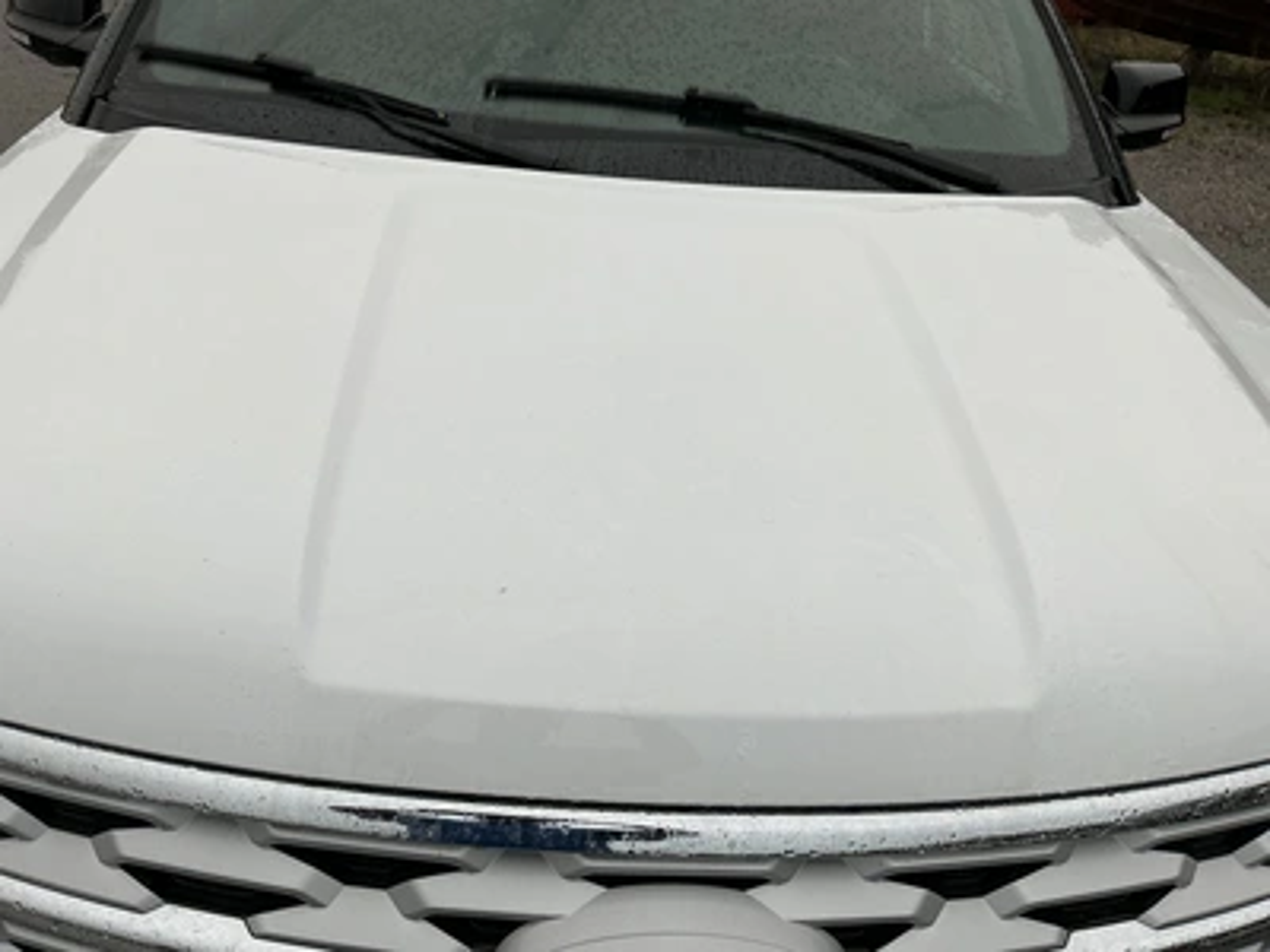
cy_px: 476
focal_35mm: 28
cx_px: 635
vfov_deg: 49.7
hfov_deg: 63.4
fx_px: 1027
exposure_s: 1/92
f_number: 1.8
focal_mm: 3
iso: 25
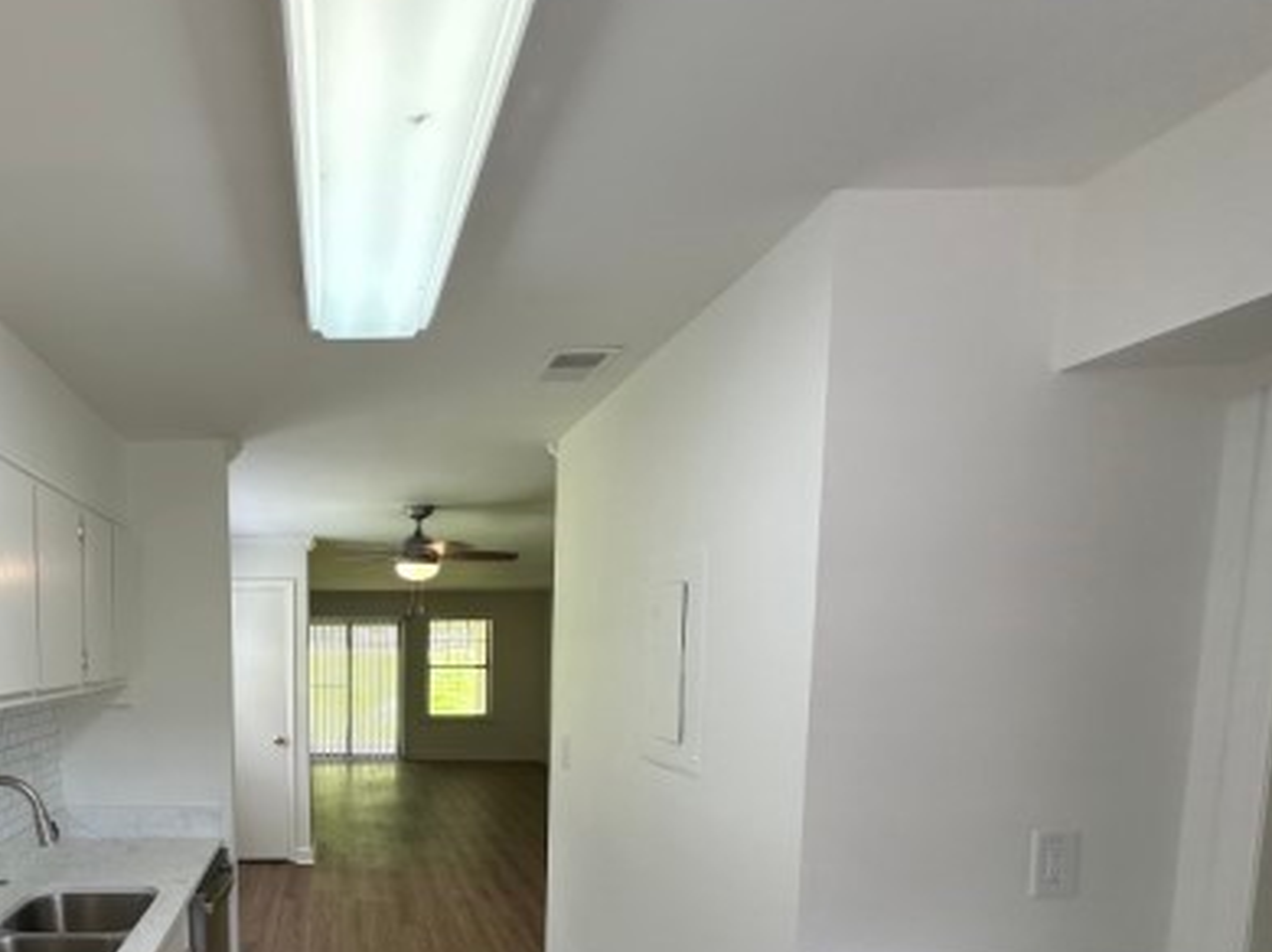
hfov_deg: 68.9
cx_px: 310
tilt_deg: -5.7
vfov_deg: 55.5
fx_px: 845
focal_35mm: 23
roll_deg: +0.2
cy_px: 734
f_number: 2.2
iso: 100
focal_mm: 2.22
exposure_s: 1/120
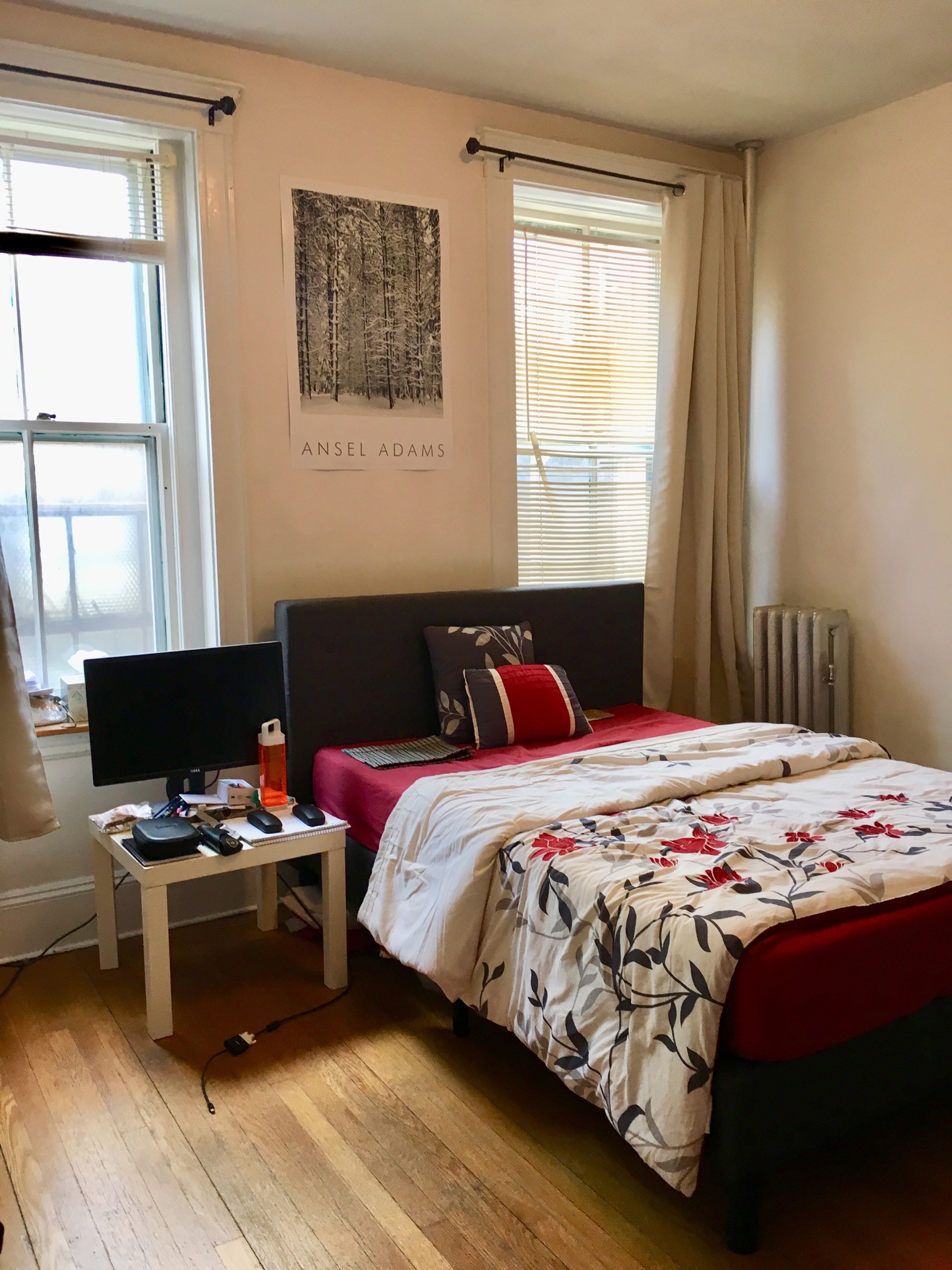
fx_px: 1063
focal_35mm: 29
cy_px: 635
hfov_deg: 48.2
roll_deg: +1.3
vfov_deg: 61.7
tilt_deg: -6.3
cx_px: 476
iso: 32
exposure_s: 1/30
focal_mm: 4.15
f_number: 2.2
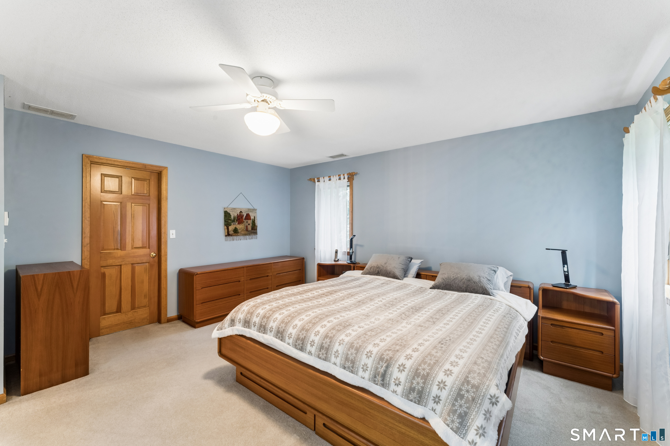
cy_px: 223
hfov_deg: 104.3
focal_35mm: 14
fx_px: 261
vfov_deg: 81.2
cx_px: 335
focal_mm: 14
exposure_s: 1/2
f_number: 13
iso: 400
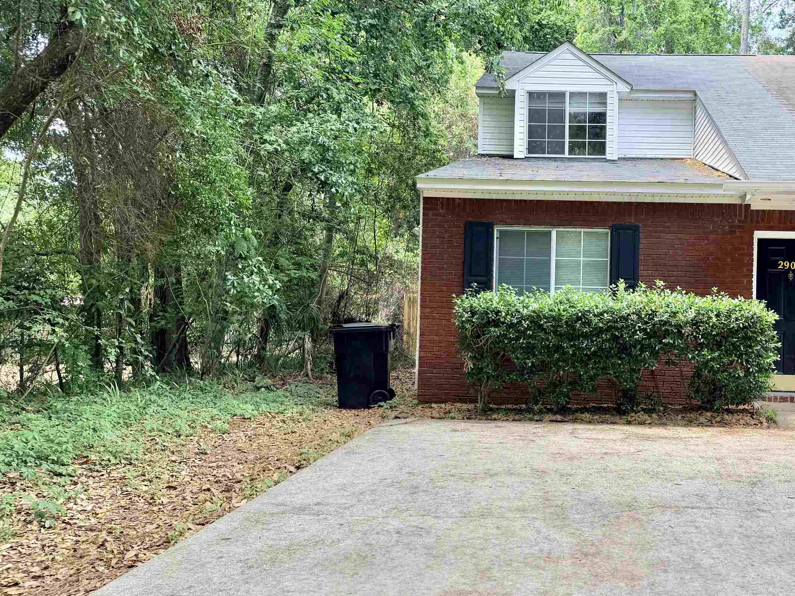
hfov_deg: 50.9
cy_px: 287
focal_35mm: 35
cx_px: 574
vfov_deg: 40.7
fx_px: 804
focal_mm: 6.76
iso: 80
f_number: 1.78
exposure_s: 1/395
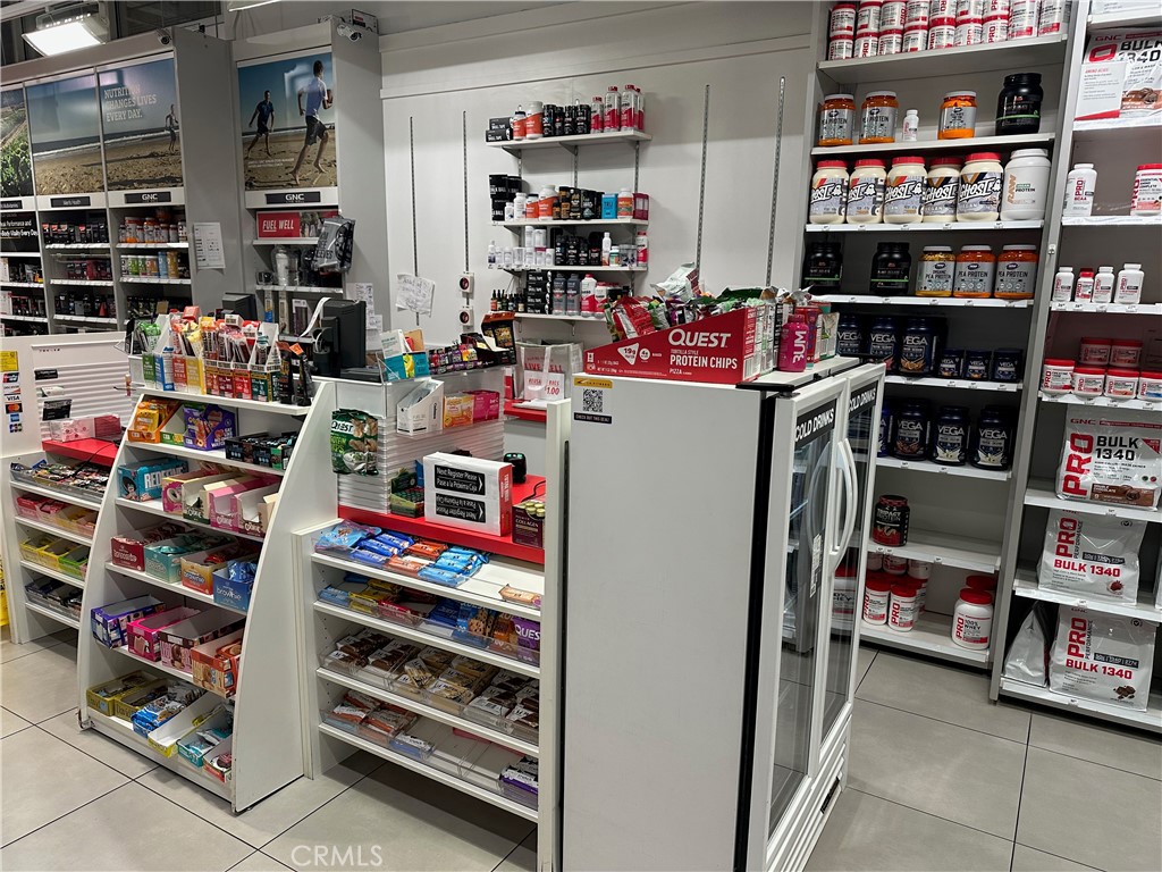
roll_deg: -1.5
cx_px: 581
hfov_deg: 71.6
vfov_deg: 56.8
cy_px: 436
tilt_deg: -10.4
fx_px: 806
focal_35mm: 24
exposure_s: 1/120
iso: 160
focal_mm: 6.86
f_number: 1.78
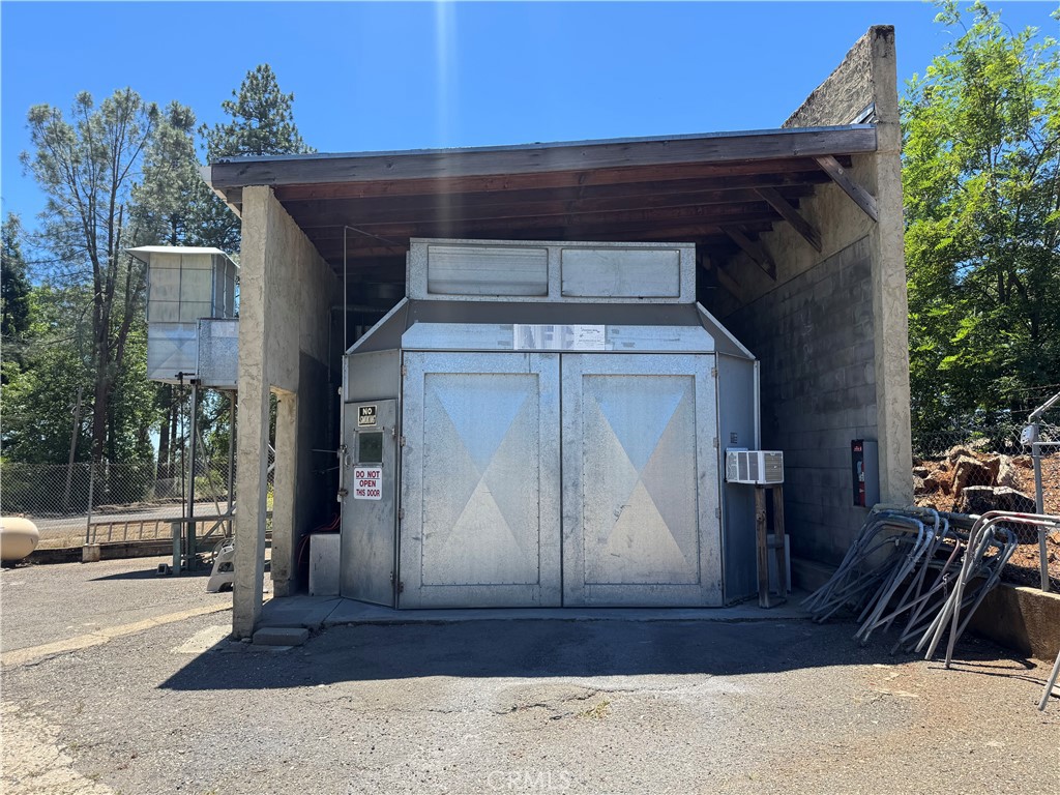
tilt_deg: +3.1
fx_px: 735
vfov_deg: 56.8
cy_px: 398
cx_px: 530
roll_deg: -0.1
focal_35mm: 24
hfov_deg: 71.6
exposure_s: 1/1767
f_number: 1.78
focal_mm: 6.76
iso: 80
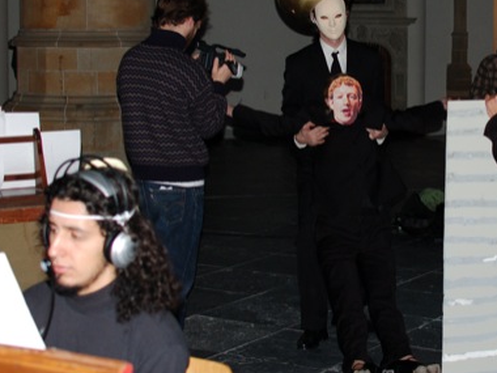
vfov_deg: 17.4
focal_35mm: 85
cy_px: 128
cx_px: 349
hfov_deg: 22.9
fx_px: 1218
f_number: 3.5
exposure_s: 1/60
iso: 400
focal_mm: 35
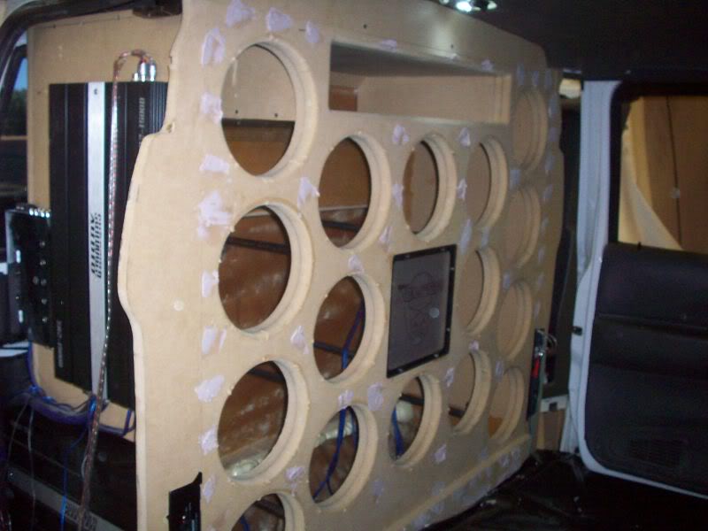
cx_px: 354
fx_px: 757
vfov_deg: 38.7
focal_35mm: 37
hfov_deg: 50.1
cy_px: 266
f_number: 2.8
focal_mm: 6.2
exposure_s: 1/64
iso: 200
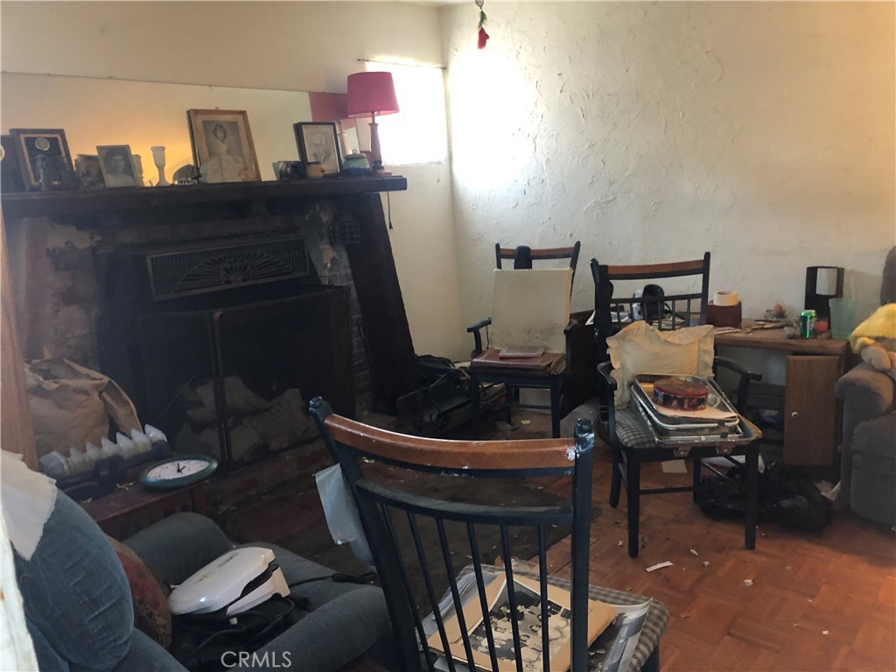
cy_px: 336
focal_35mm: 28
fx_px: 725
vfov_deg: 49.7
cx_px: 448
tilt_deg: -11.2
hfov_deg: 63.4
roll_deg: +4.0
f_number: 1.8
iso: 100
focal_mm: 4
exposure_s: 1/9
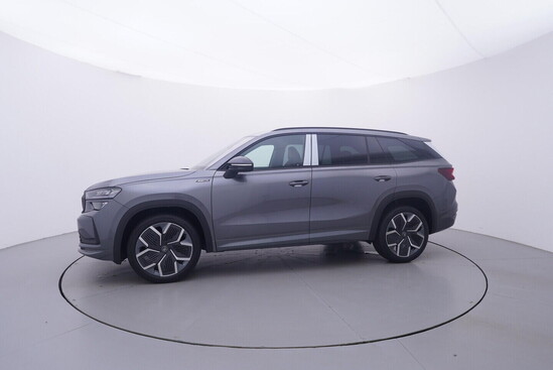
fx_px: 346
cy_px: 185
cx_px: 276
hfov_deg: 77.3
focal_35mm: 22
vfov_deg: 56.2
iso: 200
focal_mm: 15
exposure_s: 1/80
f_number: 5
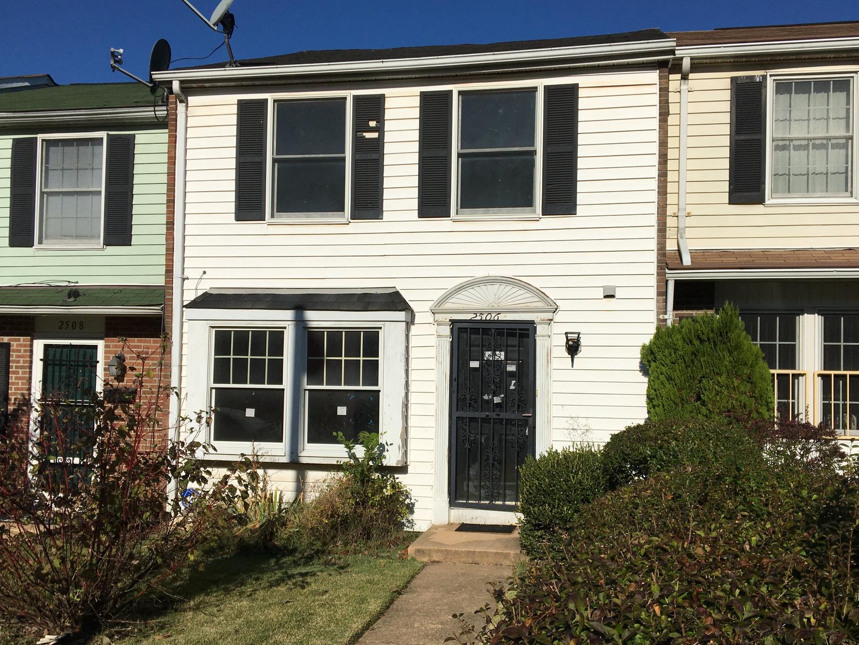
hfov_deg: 52.6
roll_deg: -1.0
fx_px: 869
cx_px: 457
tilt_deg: +2.4
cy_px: 346
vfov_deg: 40.7
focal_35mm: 35
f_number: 2.2
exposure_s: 1/5917
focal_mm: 4.15
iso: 25
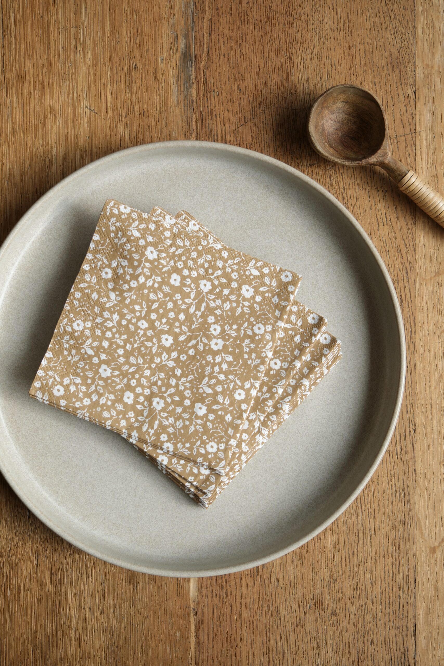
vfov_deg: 37.5
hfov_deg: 25.5
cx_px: 222
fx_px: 980
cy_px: 333
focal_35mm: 53
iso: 1600
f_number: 4
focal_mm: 35
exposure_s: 1/52
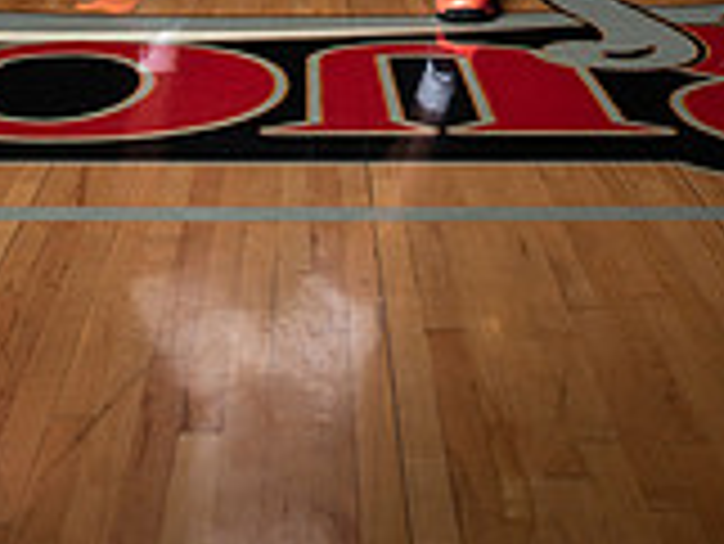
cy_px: -346
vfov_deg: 16.6
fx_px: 1633
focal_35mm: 78
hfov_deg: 25.0
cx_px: 396
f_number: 14
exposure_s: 1/200
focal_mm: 29
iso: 320
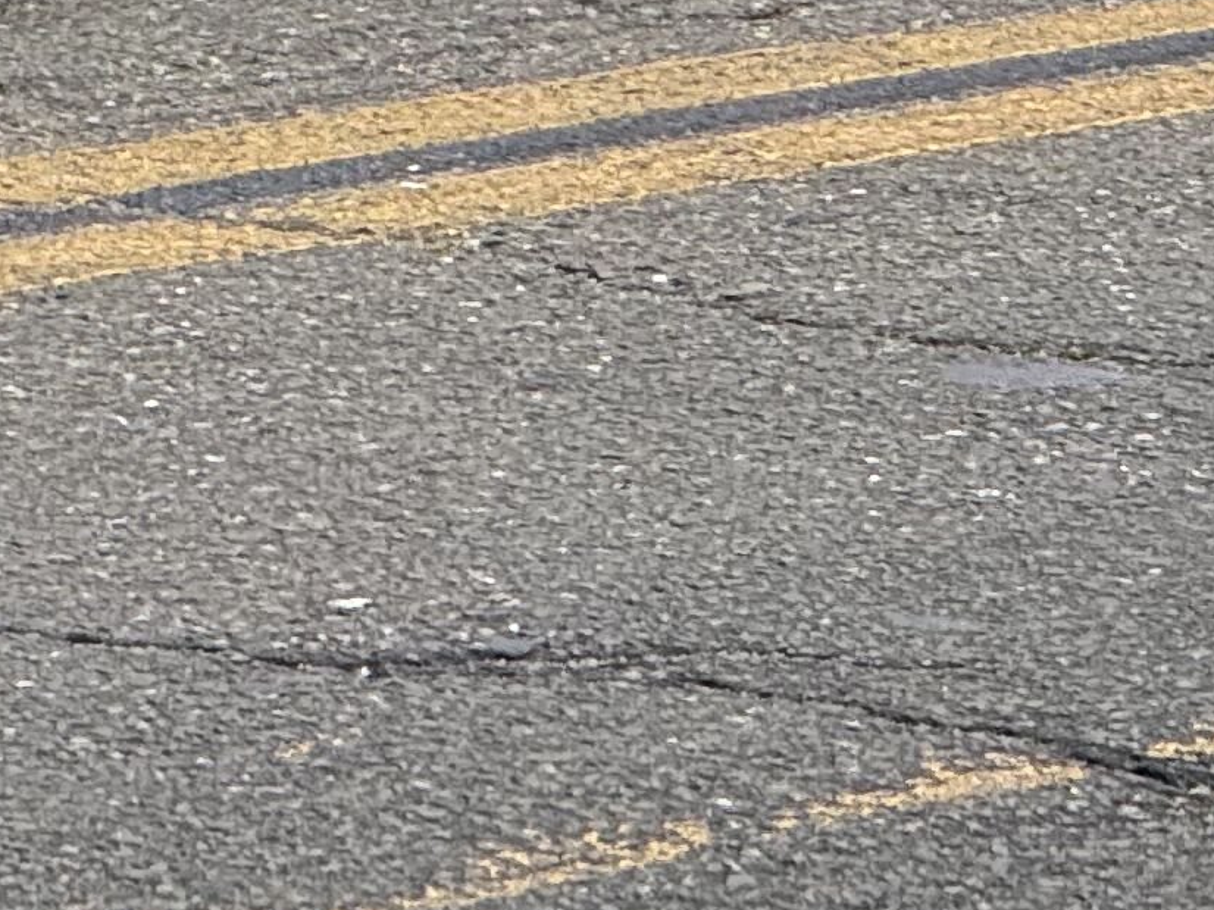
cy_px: -1267
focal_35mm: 586
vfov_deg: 2.5
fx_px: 20545
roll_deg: -1.0
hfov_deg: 3.4
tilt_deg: -2.7
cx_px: -744
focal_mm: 15.66
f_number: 2.8
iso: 64
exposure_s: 1/1033
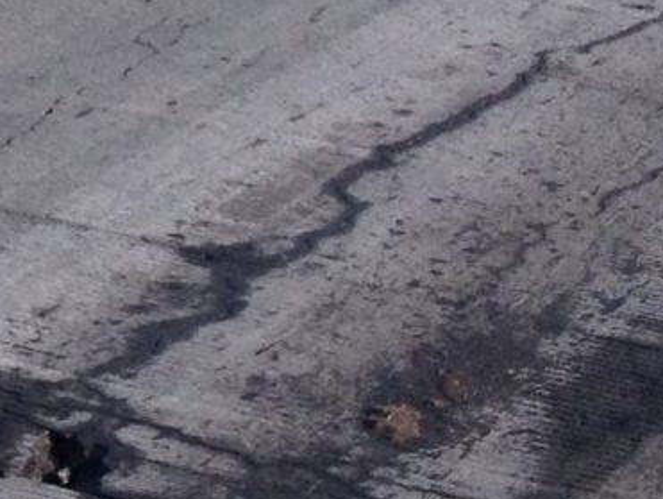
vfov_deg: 7.5
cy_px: -377
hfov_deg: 10.1
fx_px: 3700
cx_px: -71
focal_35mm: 193
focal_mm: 4.28
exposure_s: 1/1905
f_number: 2.4
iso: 50
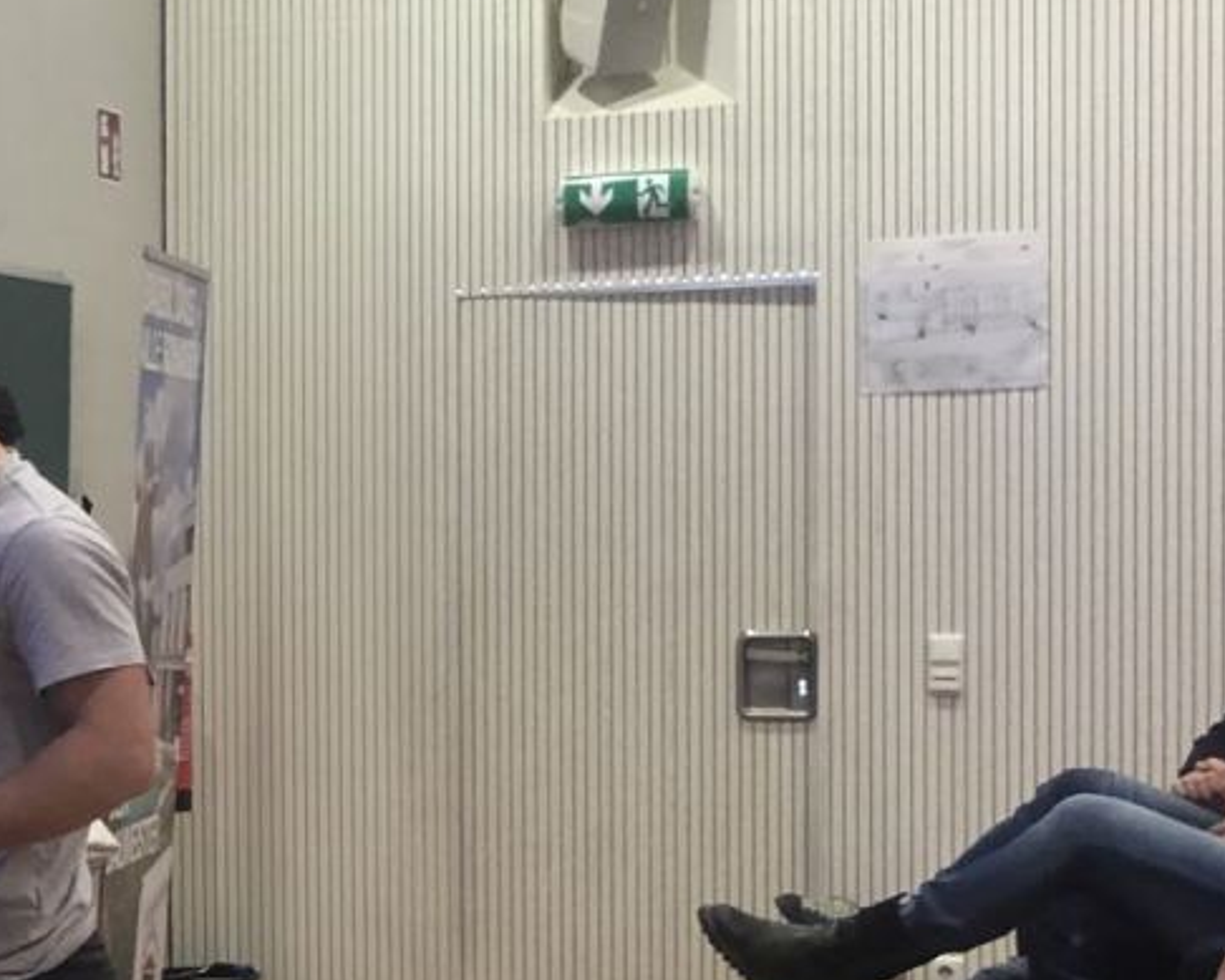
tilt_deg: -3.5
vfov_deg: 17.0
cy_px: 705
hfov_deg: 19.6
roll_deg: -1.0
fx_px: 3264
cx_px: -376
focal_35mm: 90
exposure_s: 1/17
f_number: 1.8
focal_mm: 3.99
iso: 64
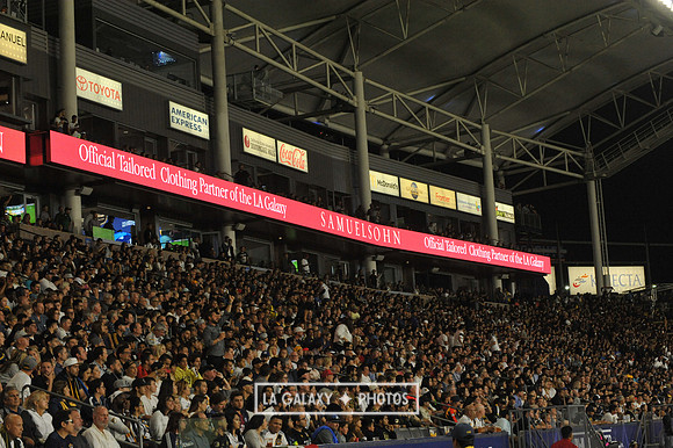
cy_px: 224
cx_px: 336
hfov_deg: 24.8
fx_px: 1532
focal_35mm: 82
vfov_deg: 16.6
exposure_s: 1/250
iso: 3200
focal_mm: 82
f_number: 8
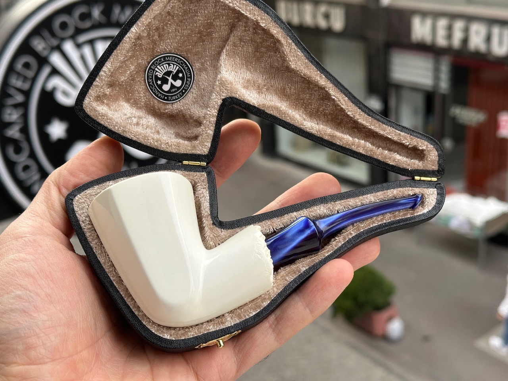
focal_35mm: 48
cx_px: 254
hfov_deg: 39.7
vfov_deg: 30.3
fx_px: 704
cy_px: 190
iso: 64
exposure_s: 1/615
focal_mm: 6.86
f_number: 1.78
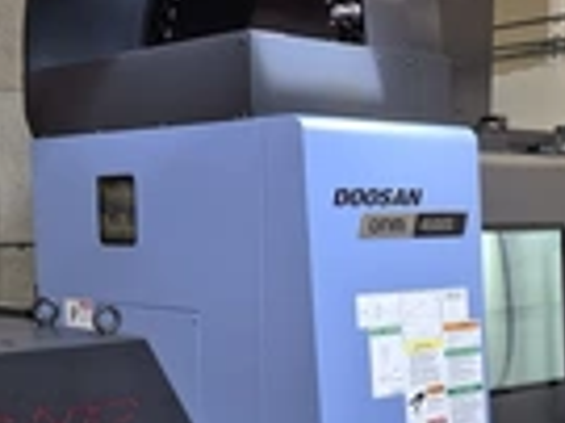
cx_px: 326
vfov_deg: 20.9
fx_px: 1109
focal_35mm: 68
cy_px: 415
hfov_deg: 28.5
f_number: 1.8
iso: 100
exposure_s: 1/24
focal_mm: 5.4
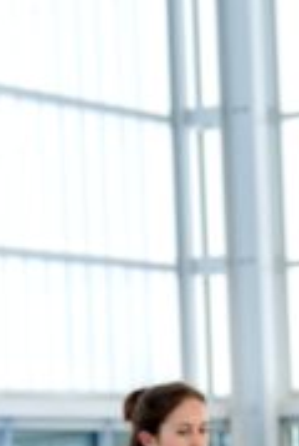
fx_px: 2904
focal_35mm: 234
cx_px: -201
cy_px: 593
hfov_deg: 5.8
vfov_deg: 8.6
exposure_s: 1/160
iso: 200
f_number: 2.8
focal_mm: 41
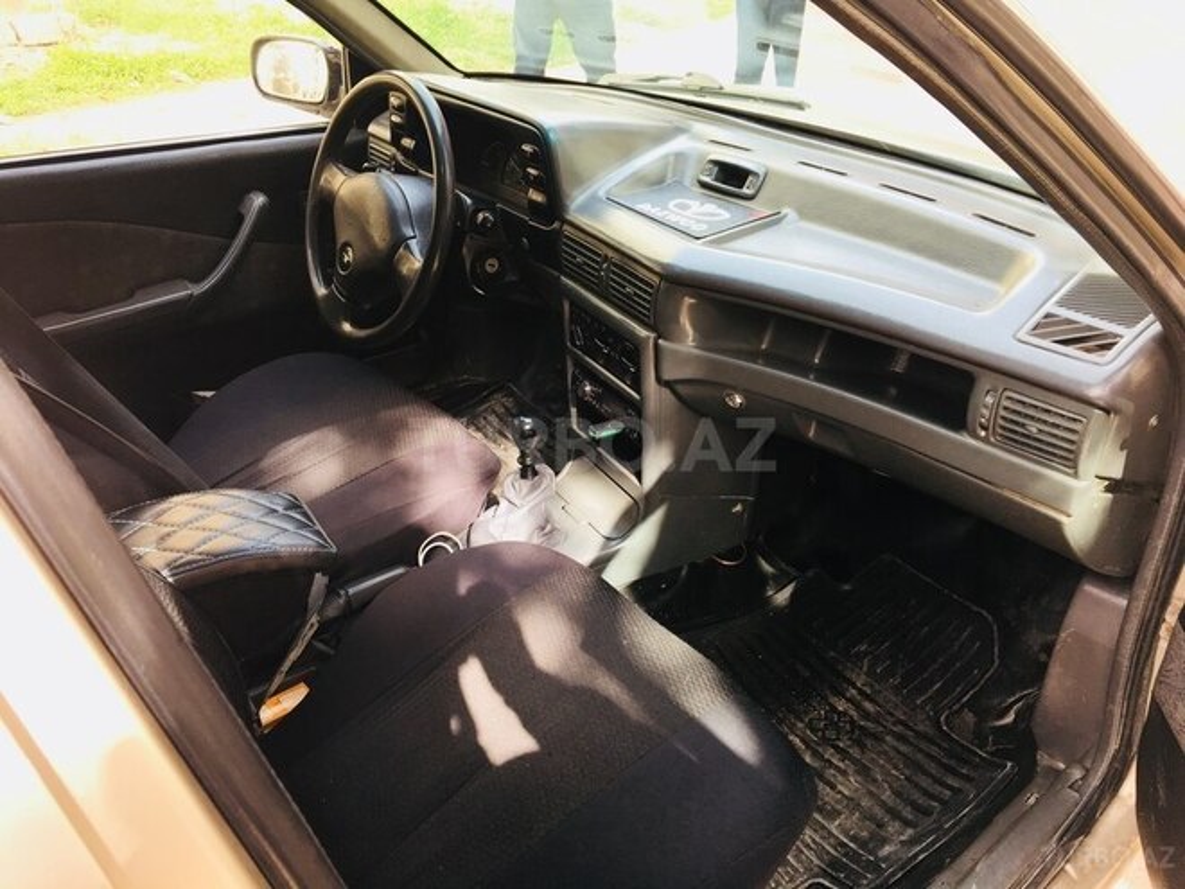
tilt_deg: -29.7
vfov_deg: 48.2
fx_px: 993
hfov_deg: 61.7
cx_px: 592
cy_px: 444
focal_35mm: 29
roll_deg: -2.8
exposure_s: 1/50
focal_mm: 4.15
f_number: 2.2
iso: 32
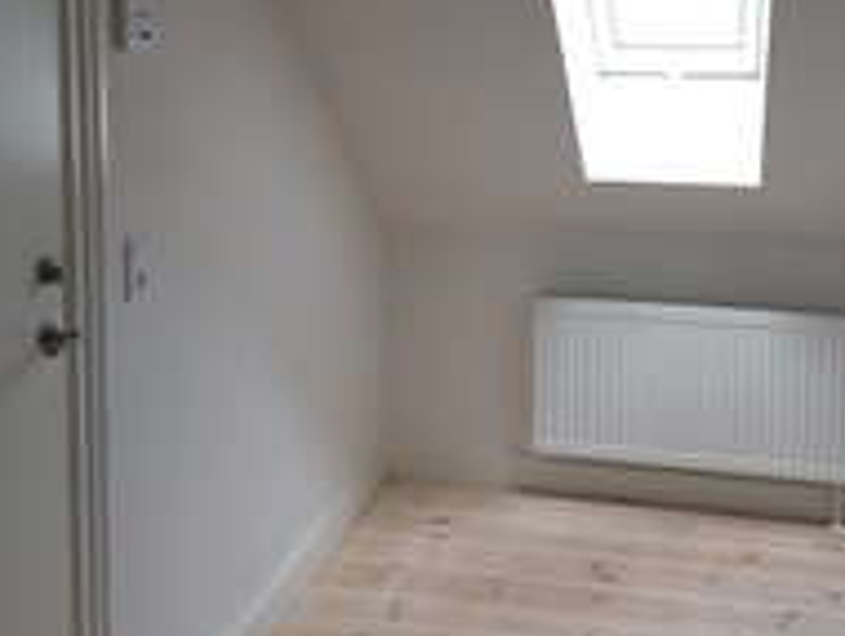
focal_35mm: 49
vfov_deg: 29.2
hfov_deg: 38.8
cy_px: 142
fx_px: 1198
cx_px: 460
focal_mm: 4.65
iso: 100
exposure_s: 1/100
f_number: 1.8
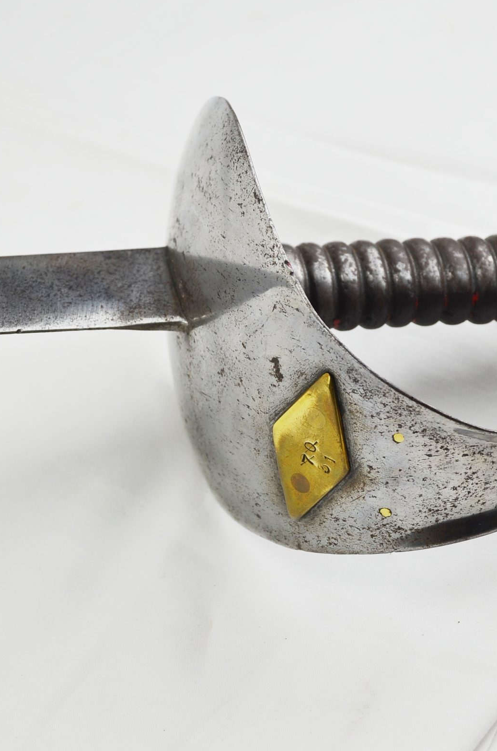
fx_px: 2455
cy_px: 410
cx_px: 293
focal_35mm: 118
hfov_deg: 11.6
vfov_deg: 17.4
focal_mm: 50
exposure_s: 1/125
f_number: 5.6
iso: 220
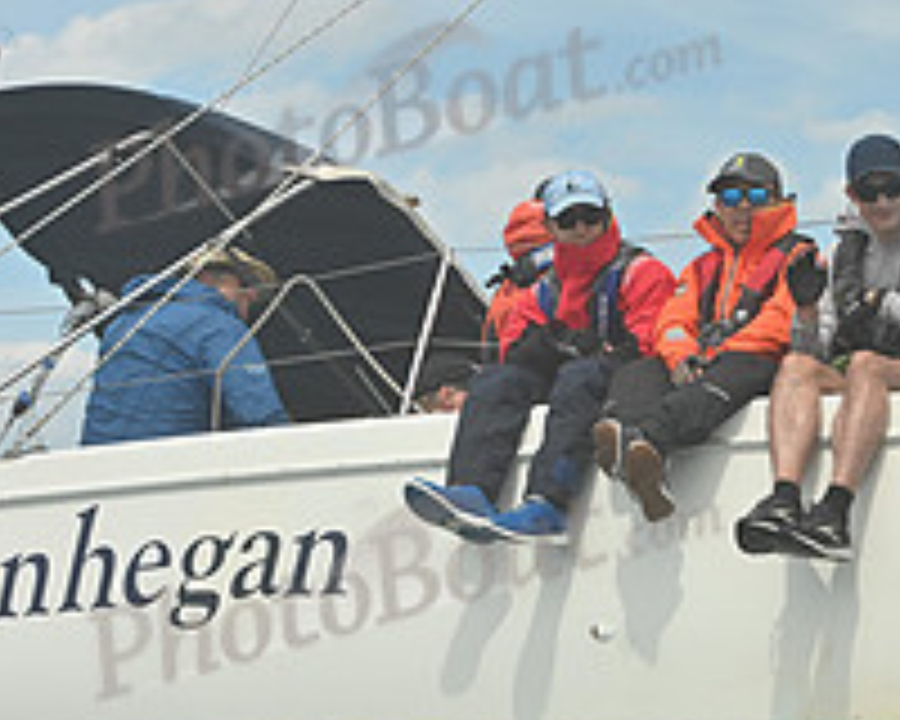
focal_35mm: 191
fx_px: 5088
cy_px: 286
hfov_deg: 10.0
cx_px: 958
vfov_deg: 8.1
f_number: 9
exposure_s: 1/1250
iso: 320
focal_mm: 70
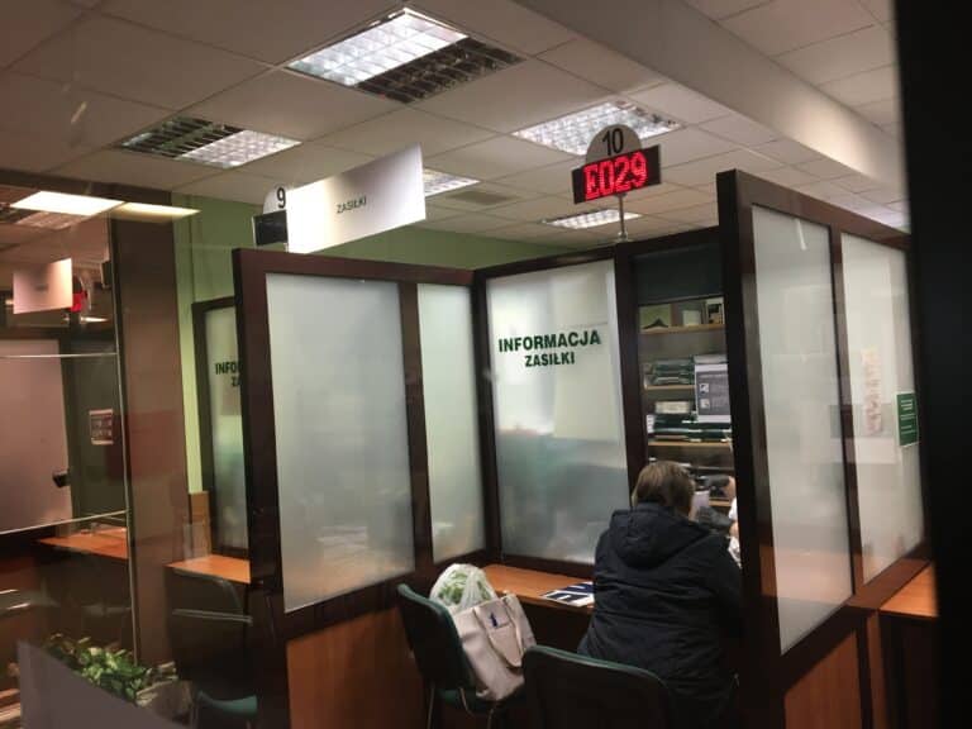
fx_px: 814
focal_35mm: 29
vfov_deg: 48.2
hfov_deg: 61.7
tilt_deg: -0.1
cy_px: 364
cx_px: 486
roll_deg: +3.6
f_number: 2.2
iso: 125
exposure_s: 1/33
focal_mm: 4.15
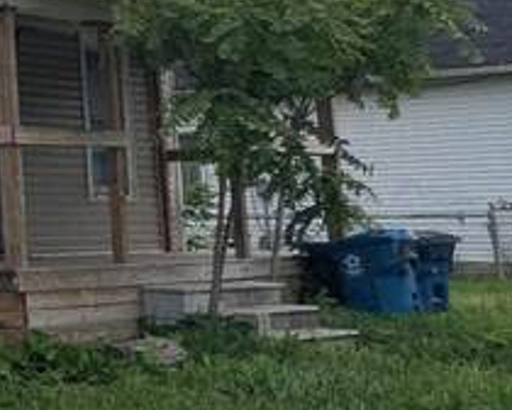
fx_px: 1440
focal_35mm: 95
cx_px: -728
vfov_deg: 16.0
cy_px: 59
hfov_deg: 13.9
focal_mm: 2.35
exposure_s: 1/1479
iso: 53
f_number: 2.2
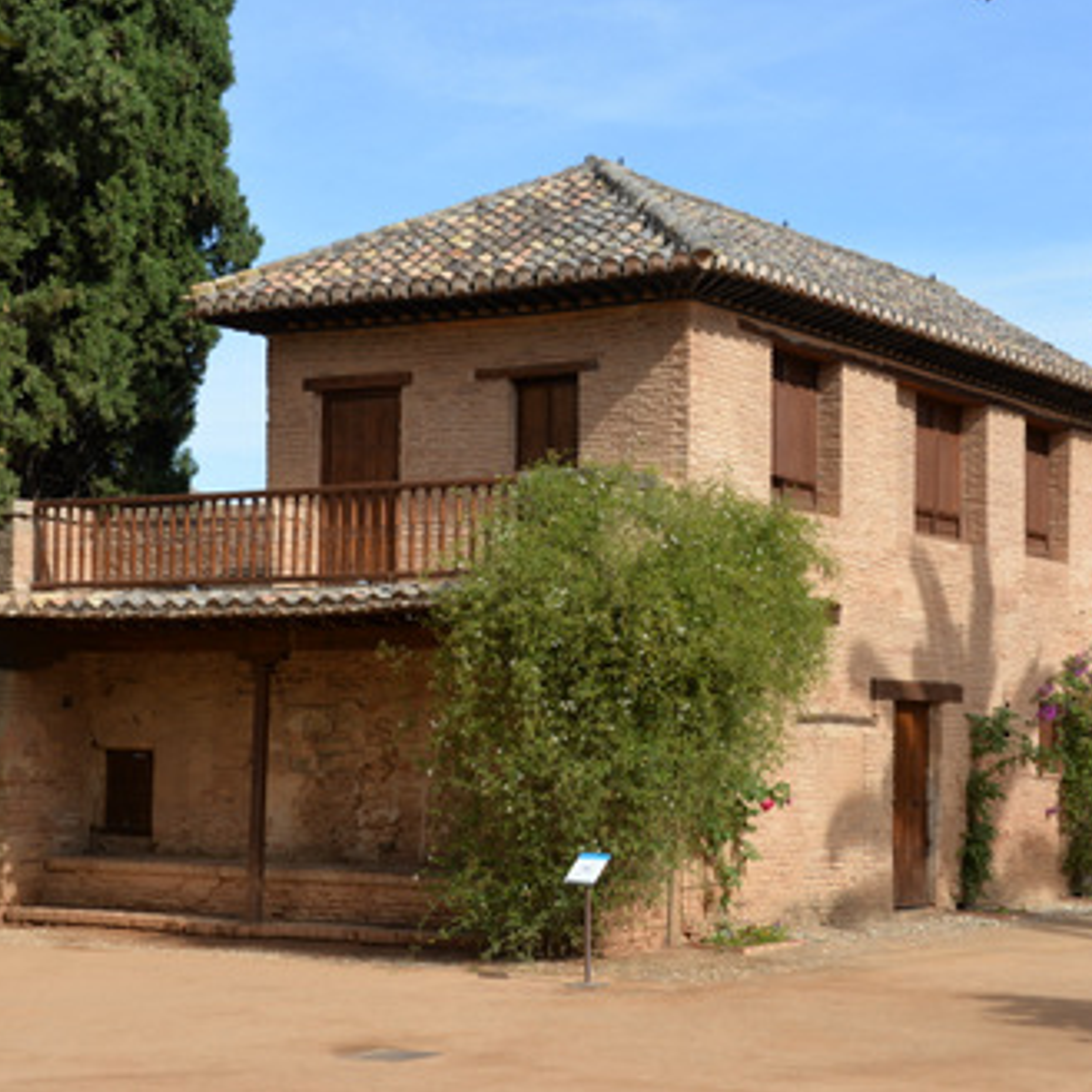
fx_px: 2213
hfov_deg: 27.7
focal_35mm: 62
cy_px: 548
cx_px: 564
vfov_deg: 27.7
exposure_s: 1/250
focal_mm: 48
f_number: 8
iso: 180
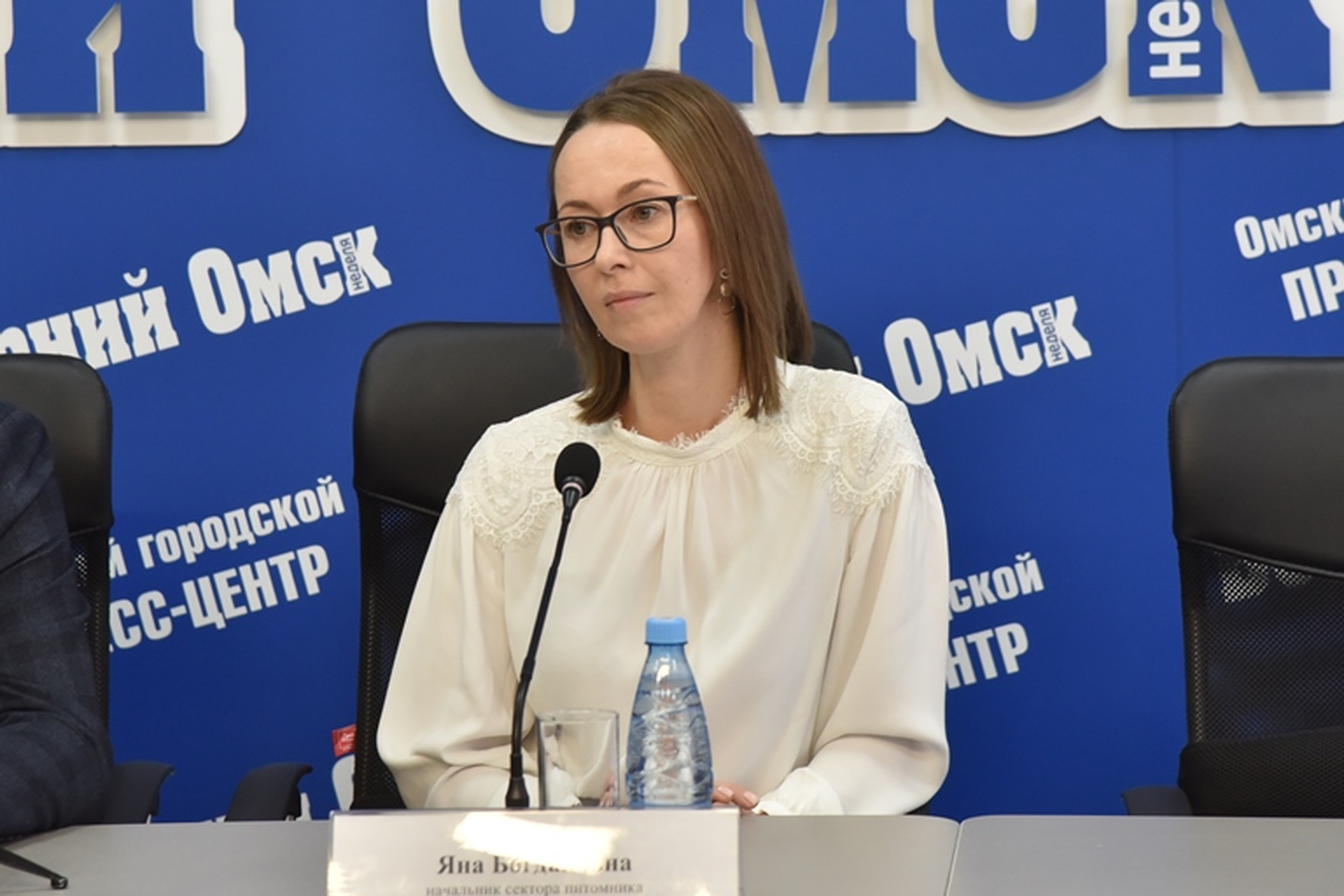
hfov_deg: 17.1
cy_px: 448
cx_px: 672
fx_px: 4480
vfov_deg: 11.4
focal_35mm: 120
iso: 1250
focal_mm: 120
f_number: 5.6
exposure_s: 1/125
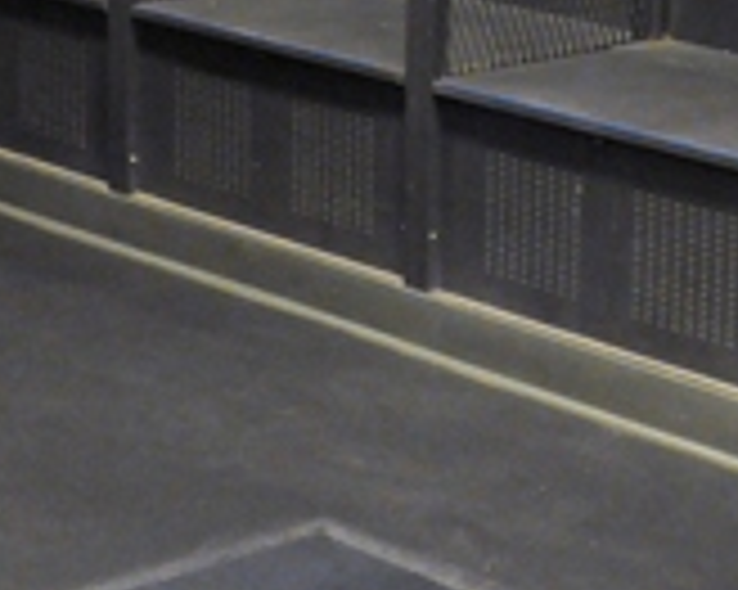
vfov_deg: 11.3
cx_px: 558
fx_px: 2881
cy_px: -236
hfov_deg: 14.5
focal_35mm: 132
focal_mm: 24
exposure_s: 1/25
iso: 3200
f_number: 5.6
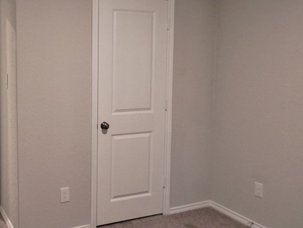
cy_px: 89
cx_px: 71
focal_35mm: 39
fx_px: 341
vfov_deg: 36.7
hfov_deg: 45.9
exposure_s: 1/15
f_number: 3
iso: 200
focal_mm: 4.5
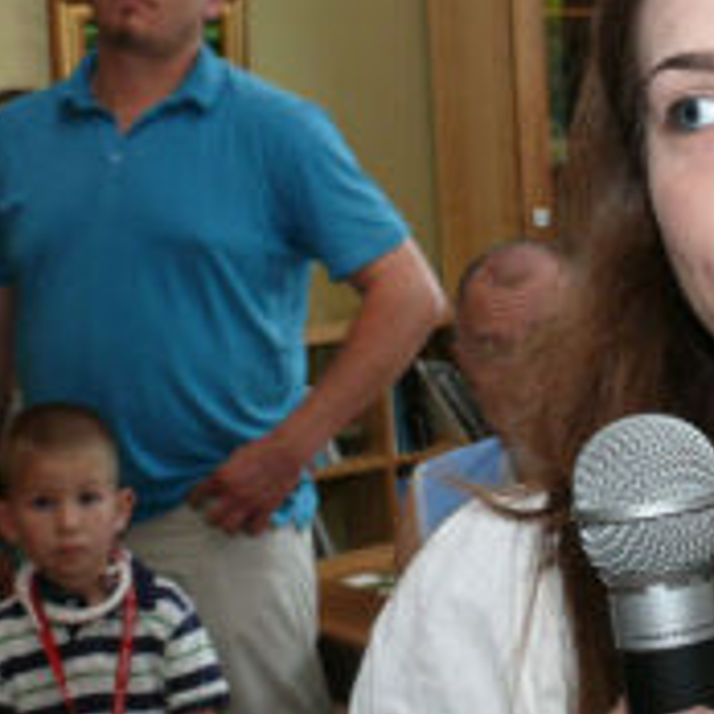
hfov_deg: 20.4
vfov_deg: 21.6
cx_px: 825
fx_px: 1867
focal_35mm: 80
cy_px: 423
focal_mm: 7.4
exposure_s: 1/30
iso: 100
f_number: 4
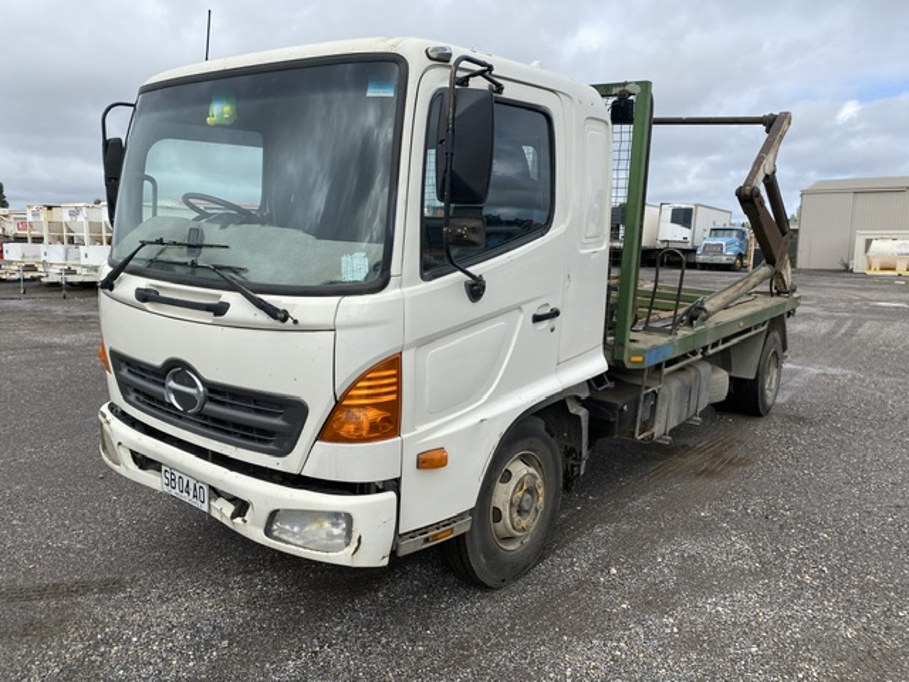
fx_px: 683
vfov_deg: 53.1
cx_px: 454
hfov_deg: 67.3
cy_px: 341
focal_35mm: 26
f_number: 1.8
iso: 32
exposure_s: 1/2105
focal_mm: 4.25
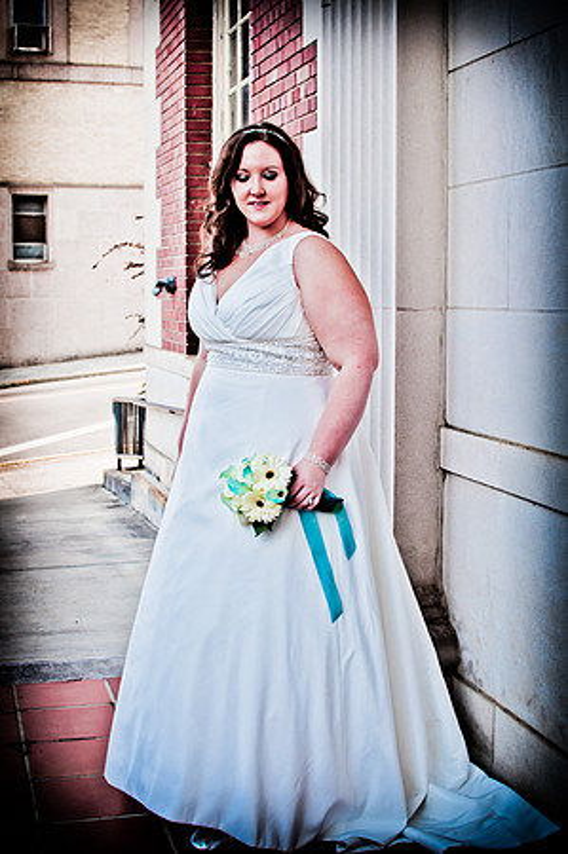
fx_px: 1245
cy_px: 427
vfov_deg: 37.9
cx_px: 284
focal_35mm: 52
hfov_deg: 25.7
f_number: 5.6
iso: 200
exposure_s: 1/125
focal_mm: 35
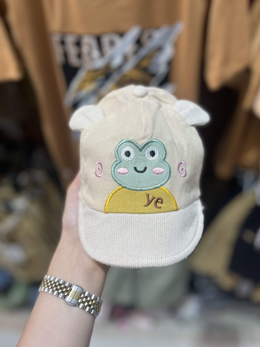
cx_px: 134
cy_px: 176
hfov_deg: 51.3
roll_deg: +4.4
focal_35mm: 27
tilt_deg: -44.4
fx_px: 270
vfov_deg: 65.3
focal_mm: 5.1
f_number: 1.6
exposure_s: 1/100
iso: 125
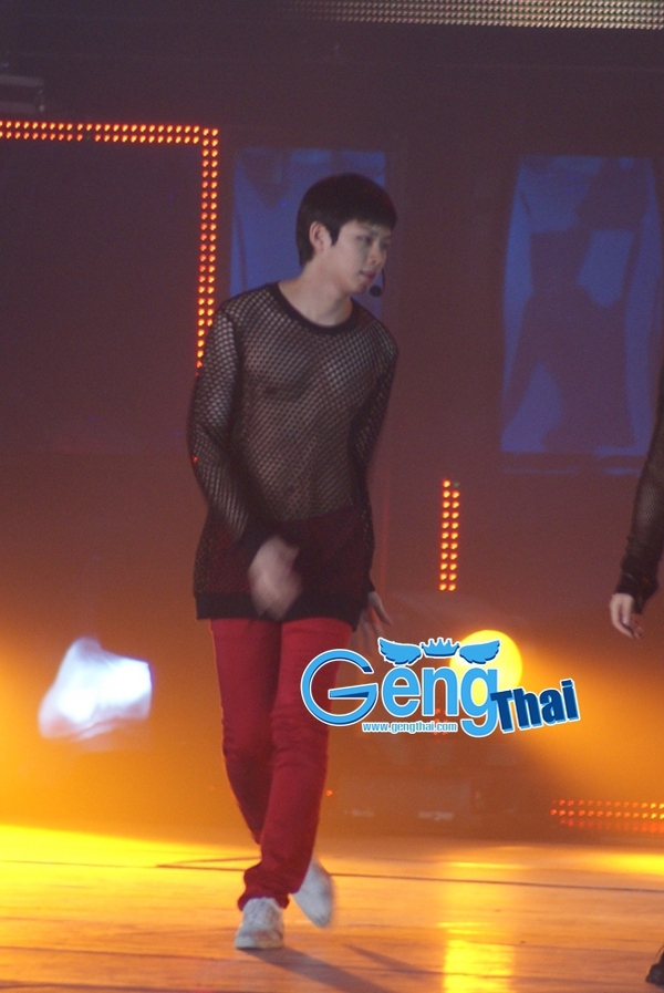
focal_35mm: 420
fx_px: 11592
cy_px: 496
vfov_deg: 4.9
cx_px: 332
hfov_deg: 3.3
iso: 400
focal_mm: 280
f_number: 5.6
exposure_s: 1/50
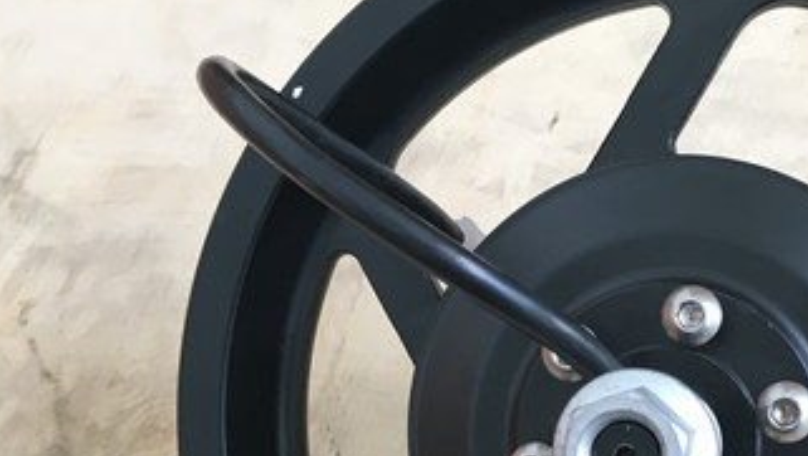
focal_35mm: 59
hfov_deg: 34.3
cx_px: 649
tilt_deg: -56.2
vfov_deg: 19.9
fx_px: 1265
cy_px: 433
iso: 32
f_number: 2.2
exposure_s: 1/33
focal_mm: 4.15
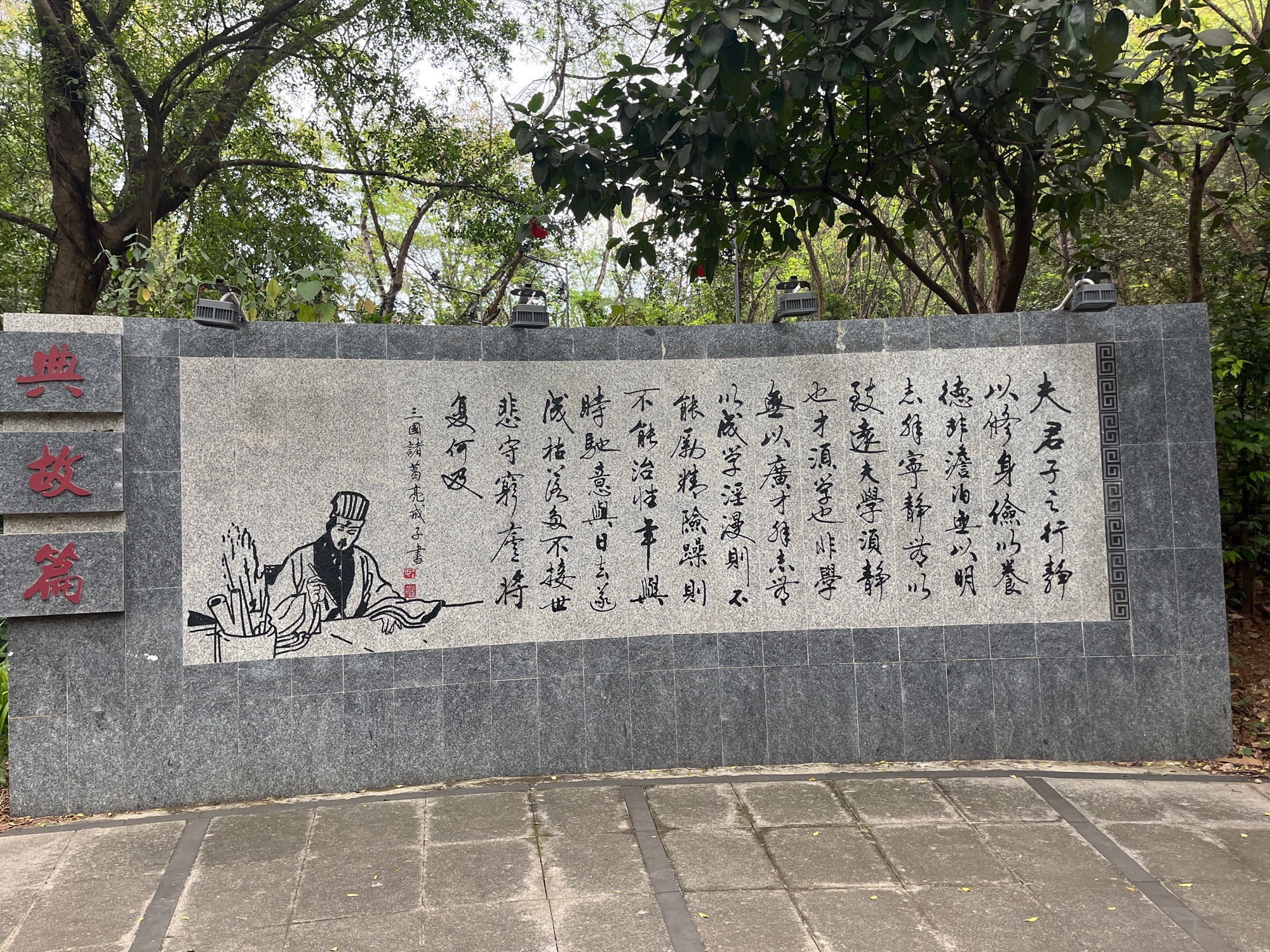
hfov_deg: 67.3
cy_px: 476
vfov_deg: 53.1
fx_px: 954
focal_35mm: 26
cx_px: 635
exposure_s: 1/92
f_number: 1.6
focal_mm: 5.1
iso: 125
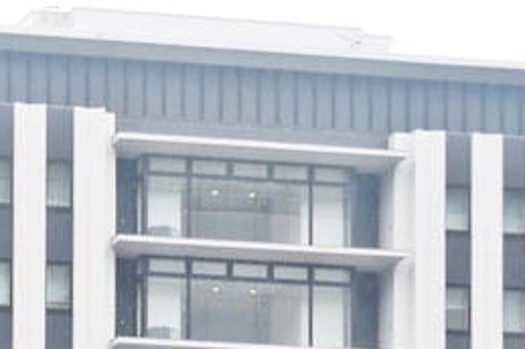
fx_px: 3656
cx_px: -249
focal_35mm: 251
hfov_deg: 8.1
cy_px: 911
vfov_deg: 5.2
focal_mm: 26
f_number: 5.1
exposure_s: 1/60
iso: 250
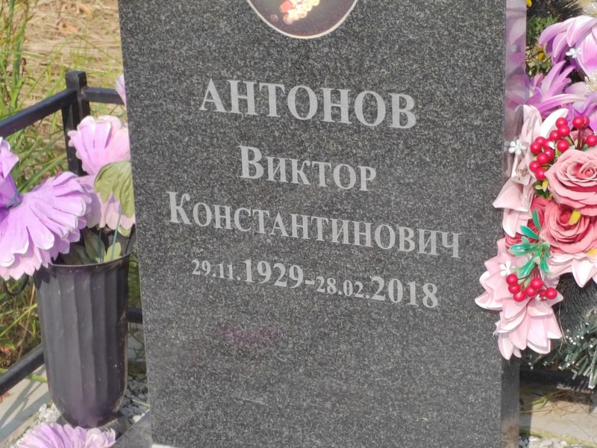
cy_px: 224
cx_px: 298
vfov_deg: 16.8
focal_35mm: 88
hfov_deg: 22.3
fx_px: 1518
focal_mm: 5.52
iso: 100
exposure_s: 1/850
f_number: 1.9
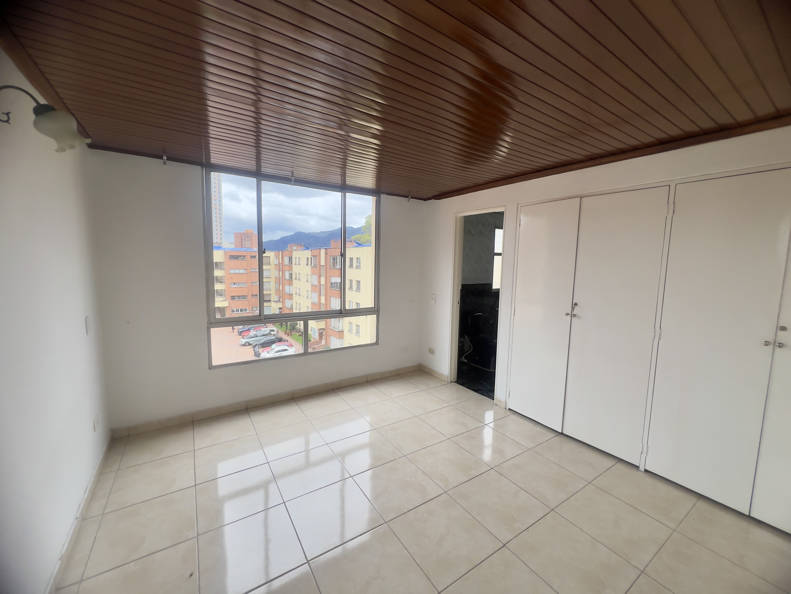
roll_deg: -1.0
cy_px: 297
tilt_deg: -6.5
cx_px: 396
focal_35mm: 13
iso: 32
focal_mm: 1.57
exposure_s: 1/469
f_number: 1.8
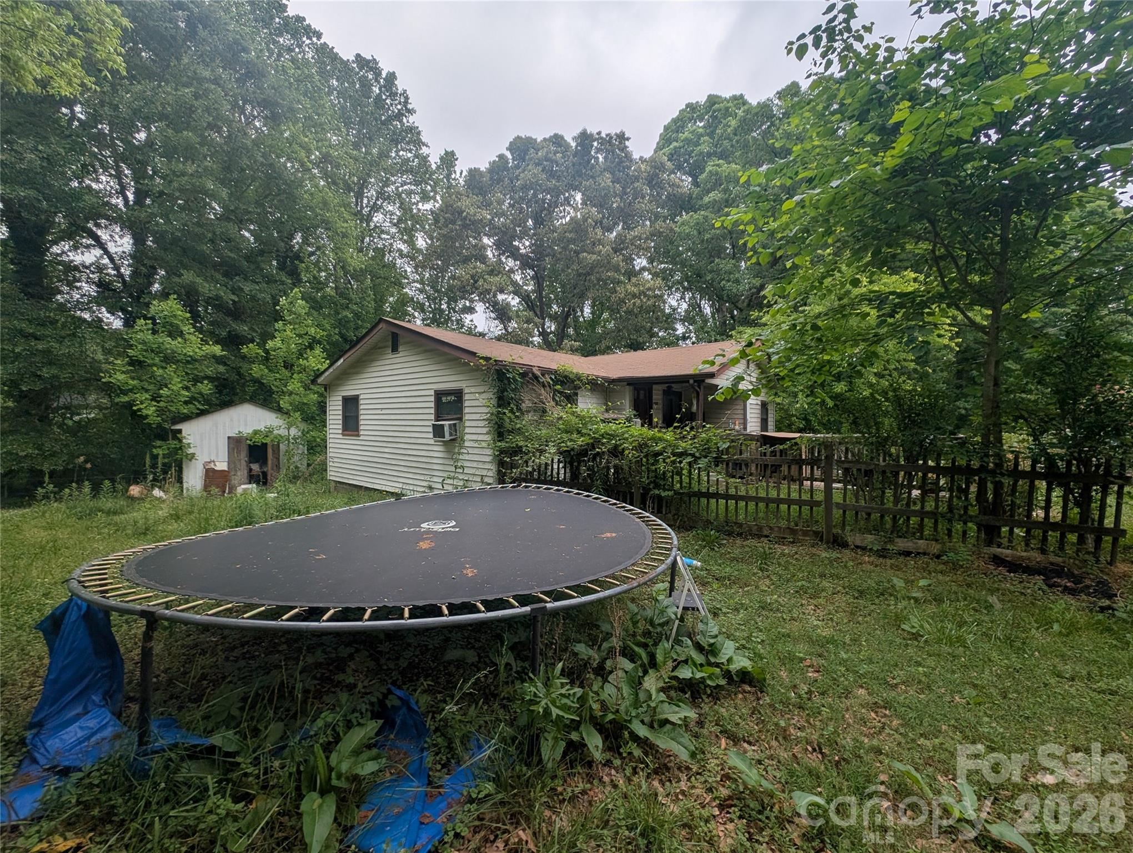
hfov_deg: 110.5
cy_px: 426
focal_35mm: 12
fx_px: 393
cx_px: 566
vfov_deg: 94.6
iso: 41
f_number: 1.95
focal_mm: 2.23
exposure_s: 1/2242
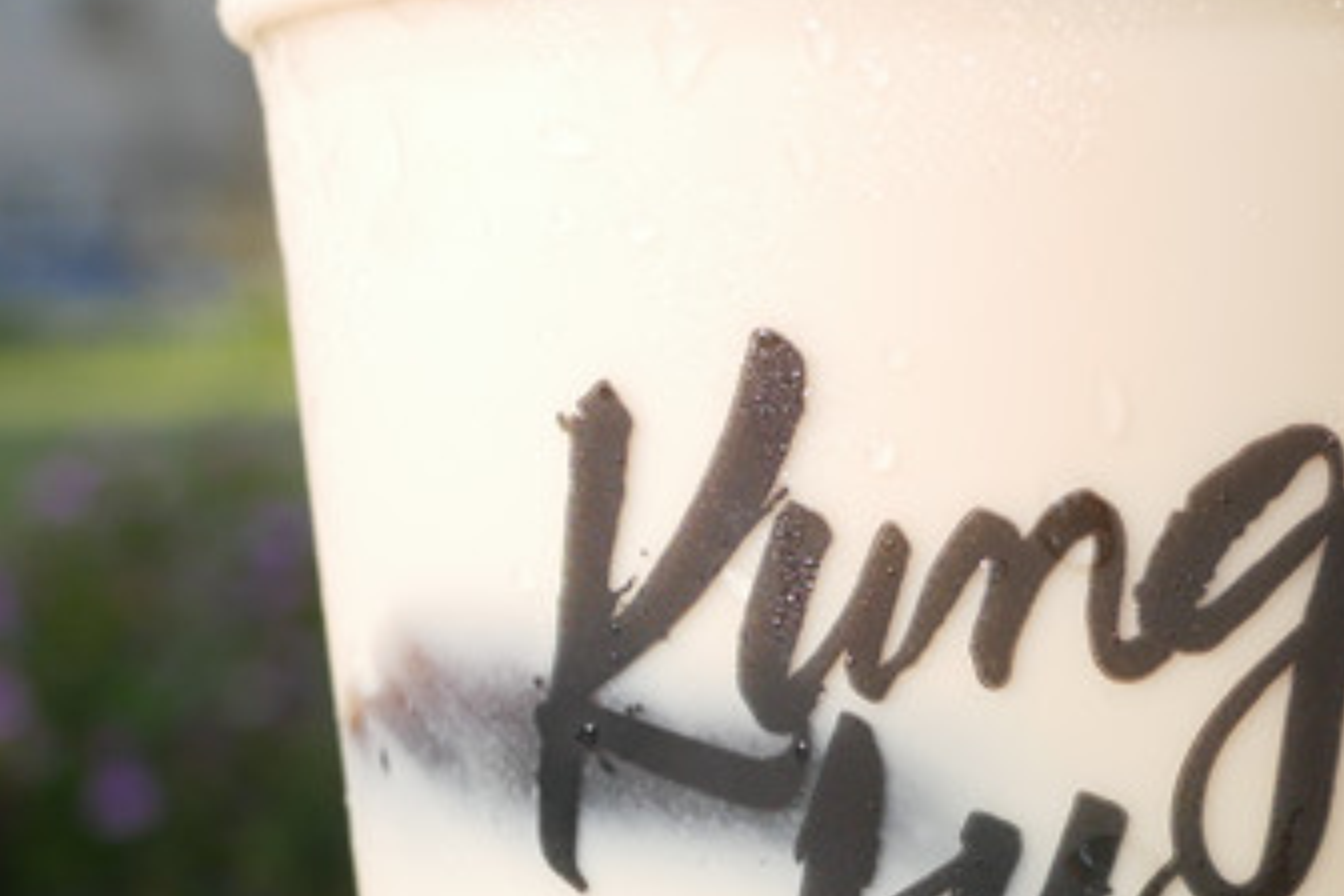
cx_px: 1128
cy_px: 776
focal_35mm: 93
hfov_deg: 21.6
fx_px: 3472
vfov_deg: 14.6
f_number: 4
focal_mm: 15
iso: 200
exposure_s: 1/640
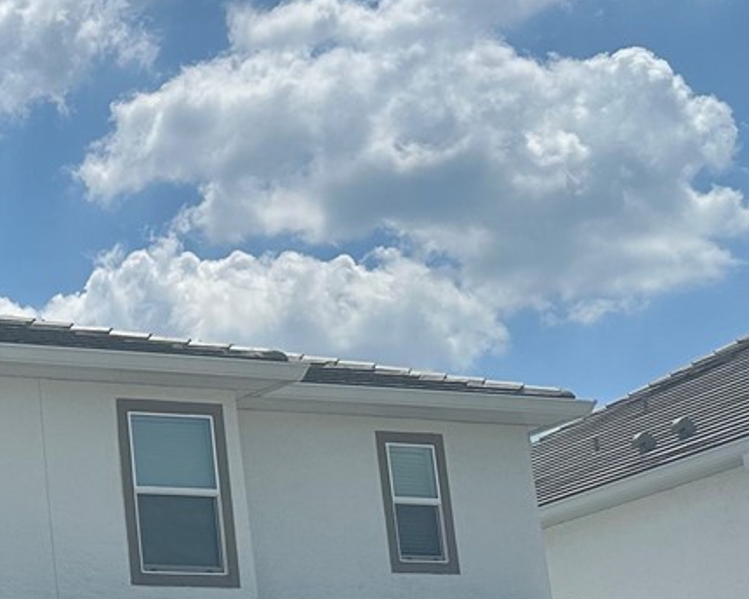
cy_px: 563
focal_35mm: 87
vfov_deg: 17.4
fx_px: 1929
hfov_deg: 19.0
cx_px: -407
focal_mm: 6.86
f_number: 1.78
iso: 80
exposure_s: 1/8929
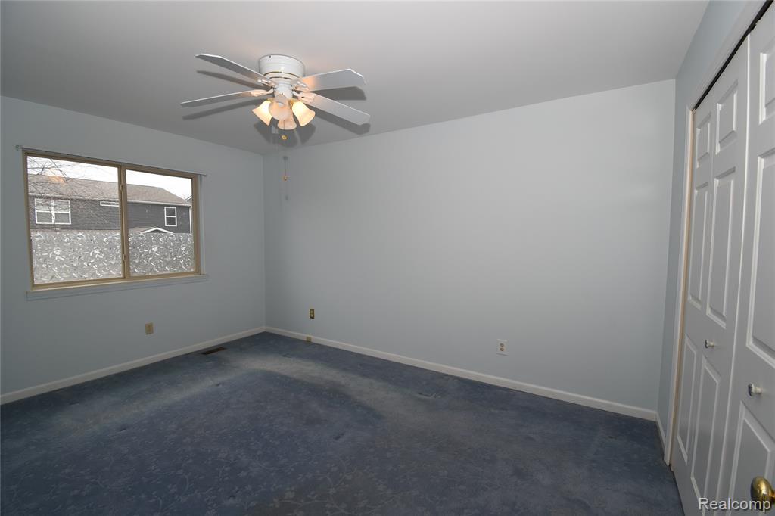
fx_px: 323
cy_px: 258
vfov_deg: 77.3
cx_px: 388
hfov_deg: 100.4
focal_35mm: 15
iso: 250
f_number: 8
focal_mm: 10
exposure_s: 1/80
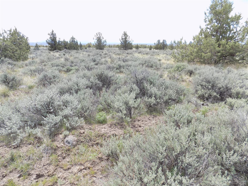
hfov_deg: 73.9
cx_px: 124
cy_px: 93
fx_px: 165
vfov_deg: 58.9
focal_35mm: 23
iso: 80
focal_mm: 4
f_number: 3.1
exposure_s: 1/400
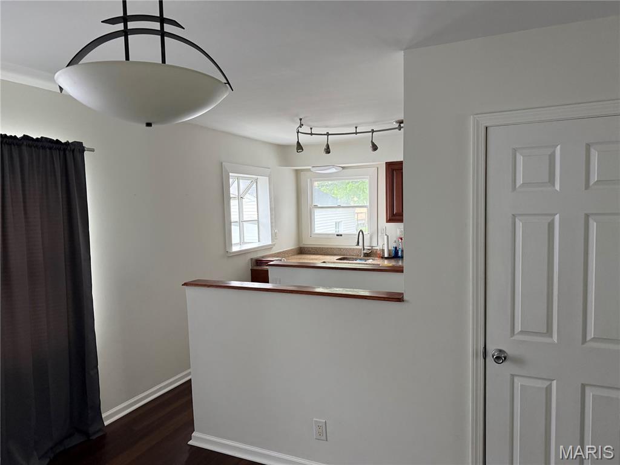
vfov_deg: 56.8
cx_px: 310
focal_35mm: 24
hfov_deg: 71.6
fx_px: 430
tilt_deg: -0.7
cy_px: 232
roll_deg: +0.3
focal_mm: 6.76
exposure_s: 1/60
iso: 320
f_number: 1.78
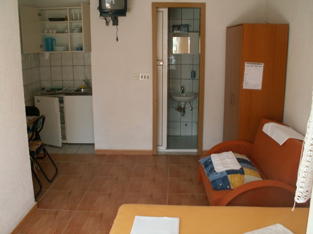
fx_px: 316
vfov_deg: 40.7
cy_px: 117
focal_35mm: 35
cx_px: 156
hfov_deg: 52.6
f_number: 2.8
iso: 50
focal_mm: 5.86
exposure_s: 1/40
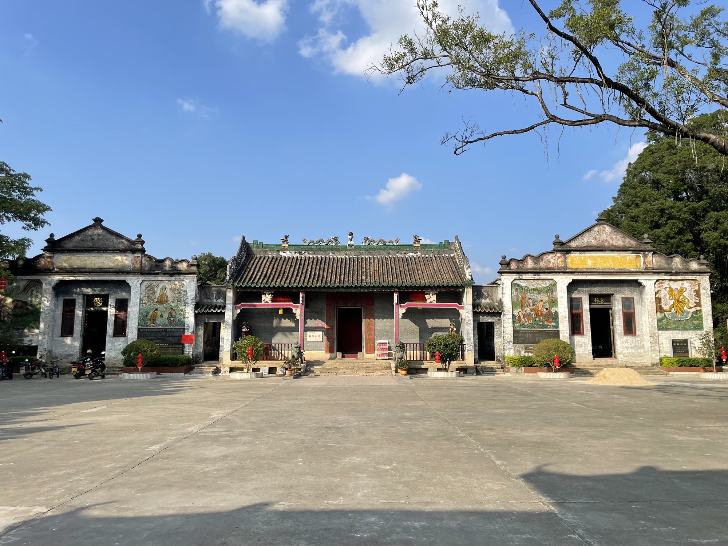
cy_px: 273
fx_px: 547
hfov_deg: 67.3
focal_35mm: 26
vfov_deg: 53.1
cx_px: 364
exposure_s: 1/3300
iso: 32
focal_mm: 4.2
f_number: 1.6
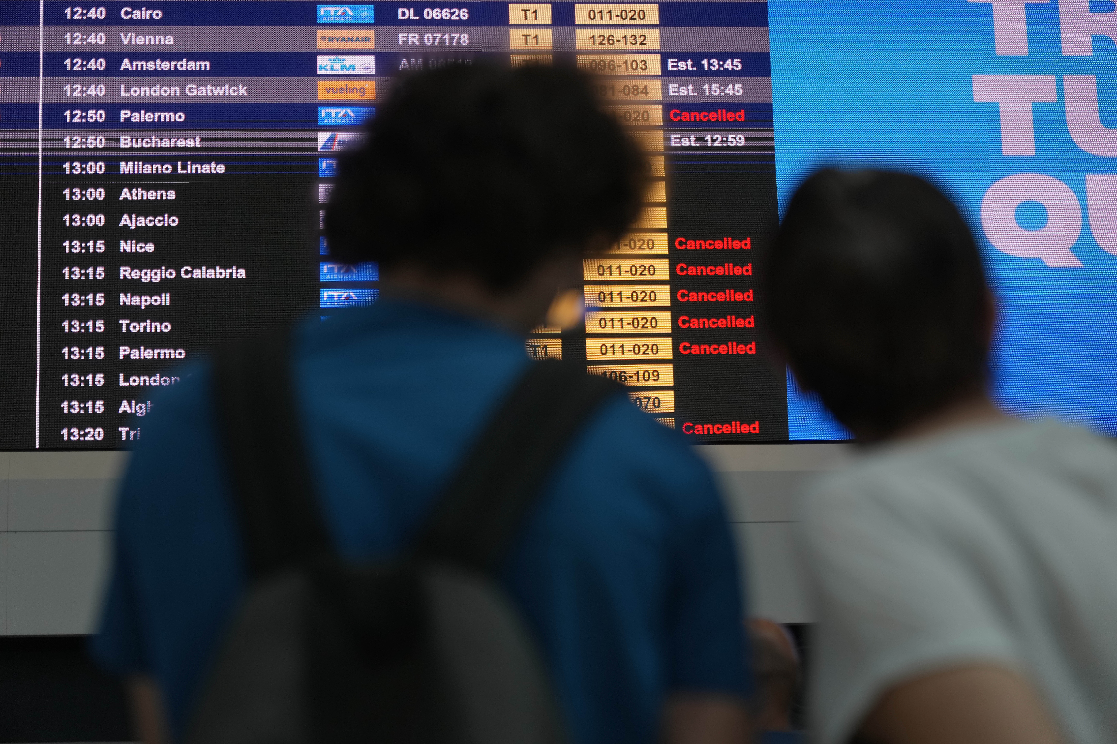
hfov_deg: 21.7
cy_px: 372
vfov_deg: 14.6
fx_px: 2916
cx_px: 558
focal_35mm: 94
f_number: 4
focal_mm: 94
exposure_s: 1/1000
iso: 640
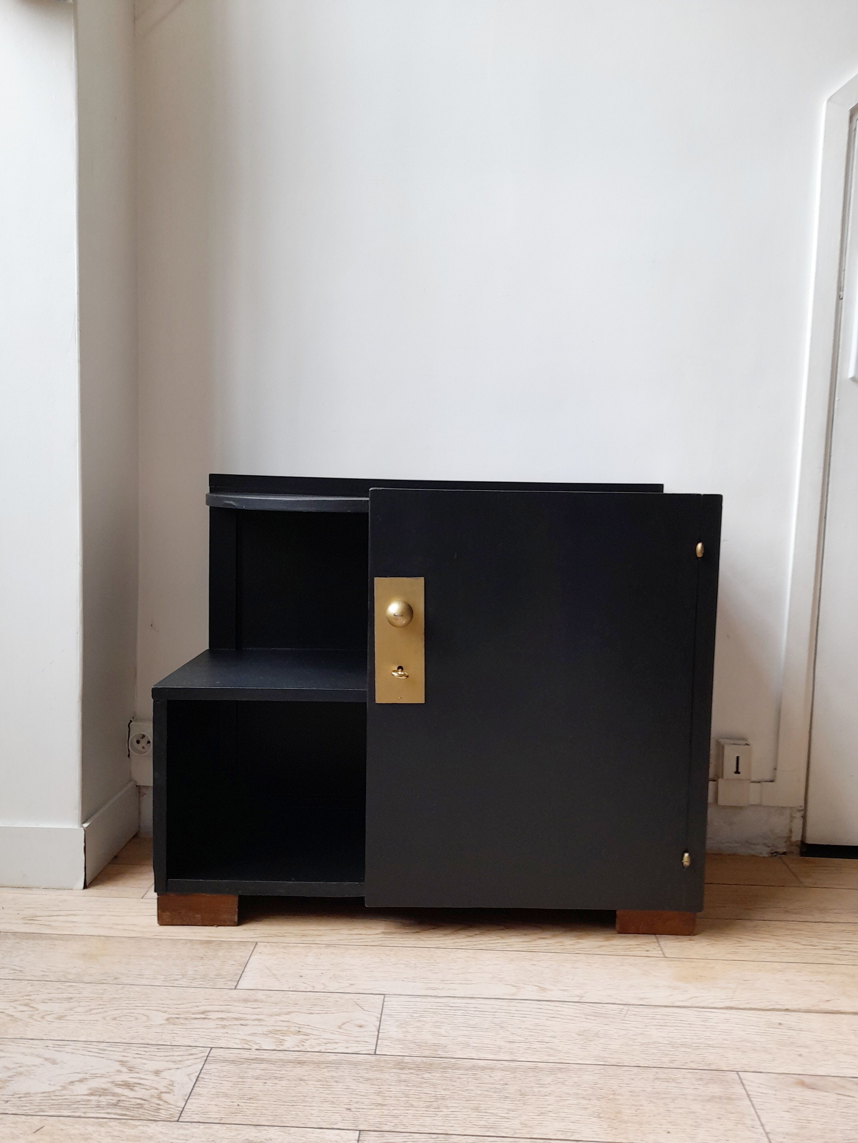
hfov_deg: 54.9
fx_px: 826
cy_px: 572
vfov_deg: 69.4
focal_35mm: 25
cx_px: 429
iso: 100
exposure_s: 1/50
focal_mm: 4.6
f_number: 2
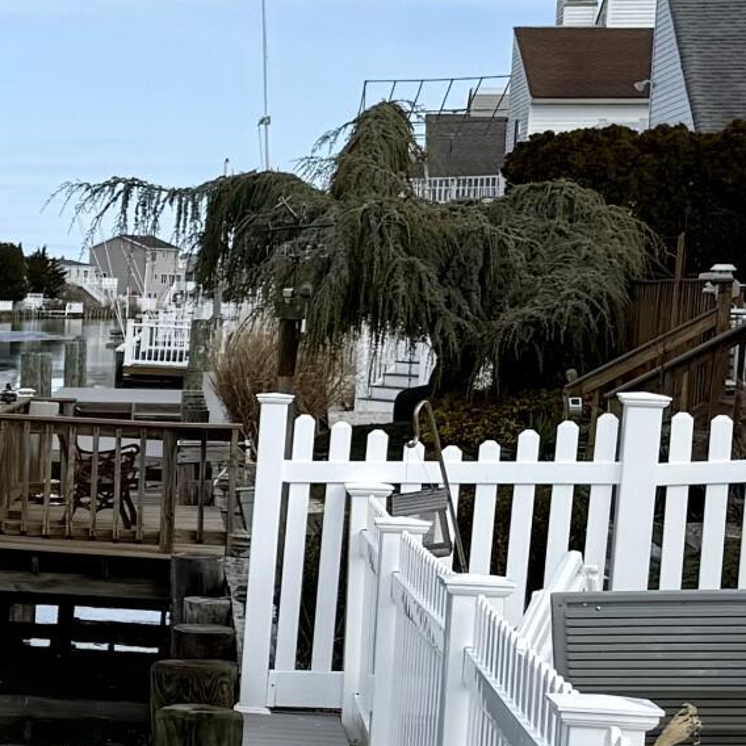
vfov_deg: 15.5
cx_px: -754
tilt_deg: -4.3
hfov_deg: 13.3
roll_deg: -1.0
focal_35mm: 112
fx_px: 2731
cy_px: 548
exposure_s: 1/5714
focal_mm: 6.76
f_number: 1.78
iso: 80
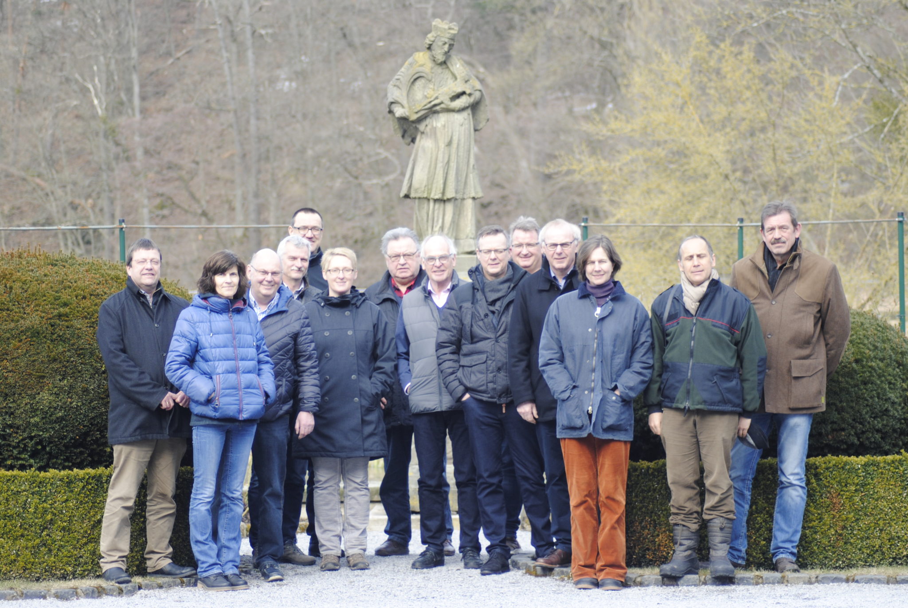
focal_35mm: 138
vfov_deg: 10.0
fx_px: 3485
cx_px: 454
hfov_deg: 14.8
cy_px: 304
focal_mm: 92
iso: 200
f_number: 4
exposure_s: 1/250
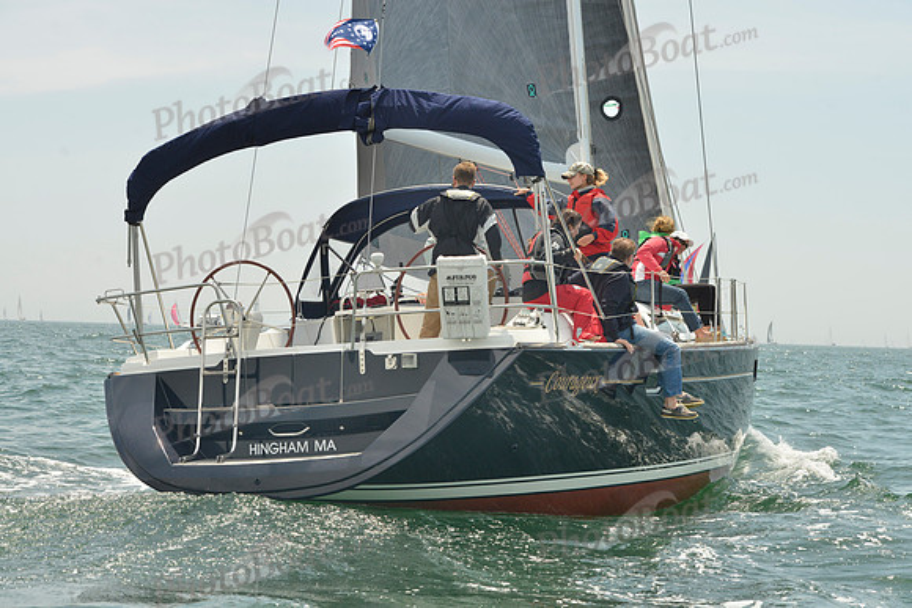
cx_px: 456
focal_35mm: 80
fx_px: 2027
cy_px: 304
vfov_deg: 17.1
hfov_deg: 25.4
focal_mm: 80
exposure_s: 1/1250
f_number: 10
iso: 560
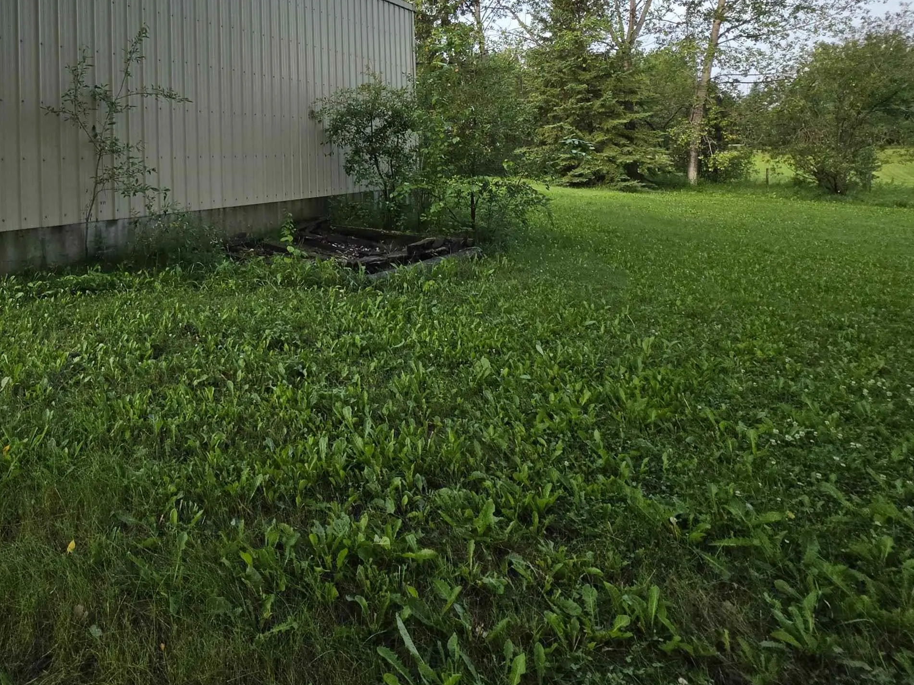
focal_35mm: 21
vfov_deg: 59.2
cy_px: 152
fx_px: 554
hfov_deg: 73.9
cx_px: 238
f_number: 1.9
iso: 100
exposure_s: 1/2000
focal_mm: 2.2
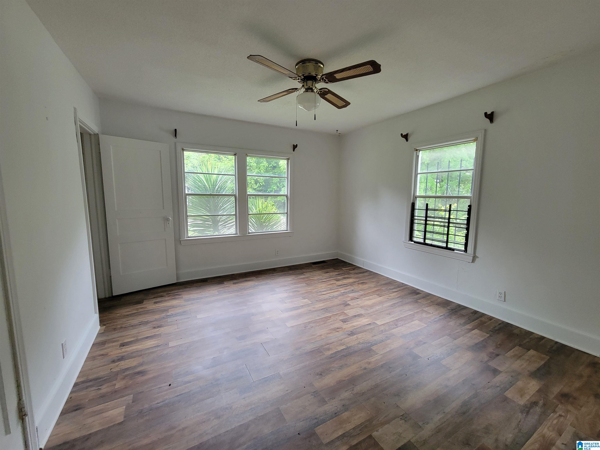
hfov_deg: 106.2
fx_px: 225
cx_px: 300
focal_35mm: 13
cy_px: 225
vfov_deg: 89.9
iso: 250
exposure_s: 1/60
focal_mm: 2.2
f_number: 2.2
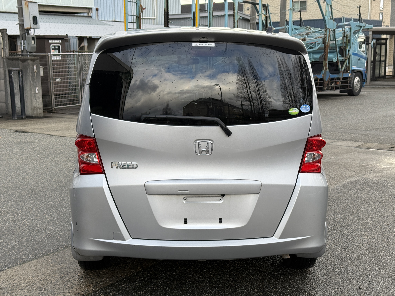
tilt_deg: -9.7
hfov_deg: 39.7
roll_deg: +1.5
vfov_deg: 30.3
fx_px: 548
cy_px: 148
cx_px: 198
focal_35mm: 48
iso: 64
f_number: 1.78
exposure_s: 1/615
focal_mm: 6.76
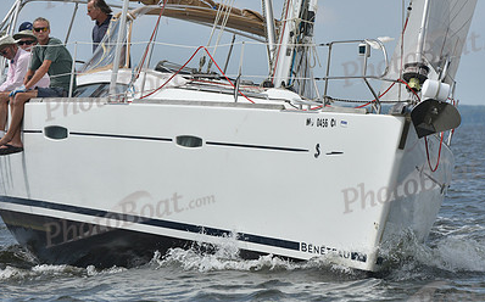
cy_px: 136
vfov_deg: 4.5
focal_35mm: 290
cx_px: 279
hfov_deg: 7.2
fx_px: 3830
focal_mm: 195
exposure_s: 1/1600
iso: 320
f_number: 9
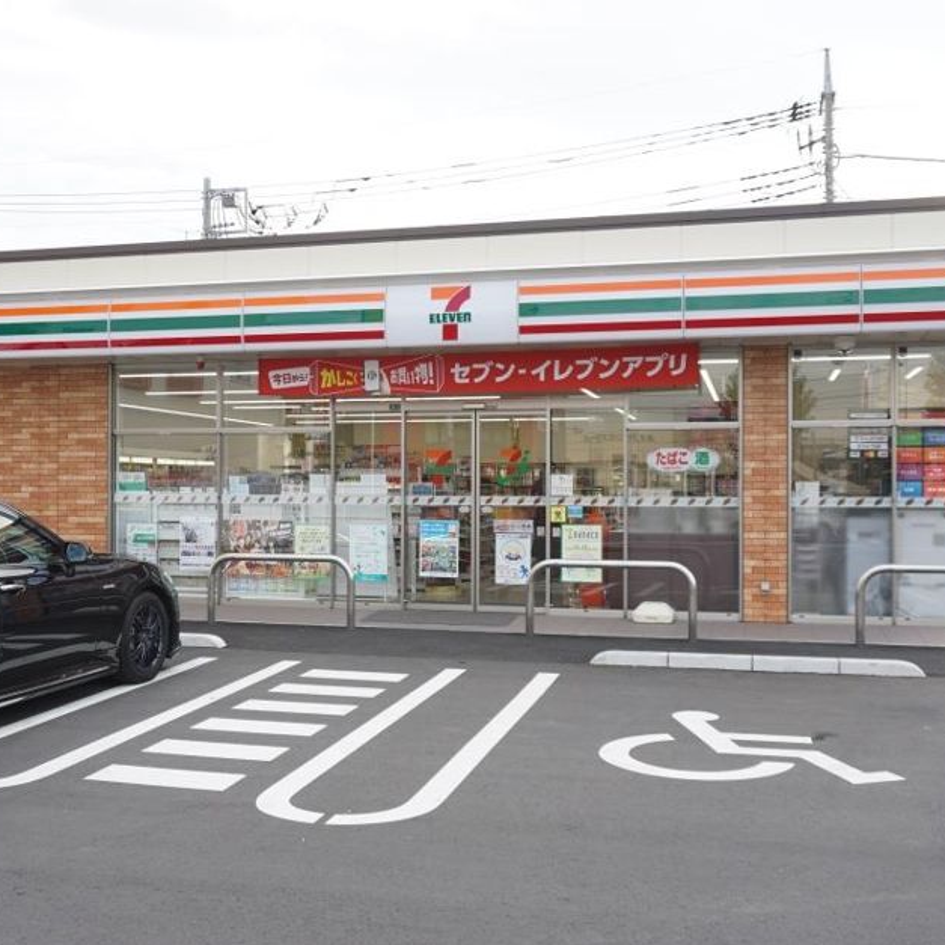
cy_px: 479
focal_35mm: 39
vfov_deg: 42.8
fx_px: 1205
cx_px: 389
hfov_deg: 42.7
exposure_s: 1/80
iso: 100
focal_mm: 20
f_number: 5
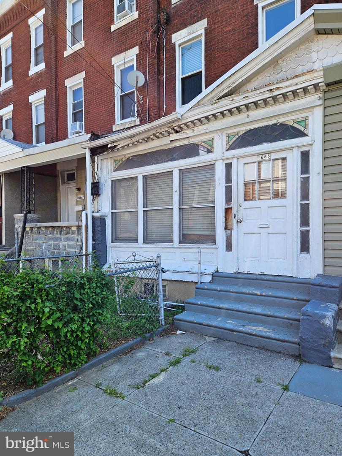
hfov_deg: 58.9
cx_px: 171
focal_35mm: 23
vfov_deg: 73.9
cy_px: 228
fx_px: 303
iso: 25
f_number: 1.8
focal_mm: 5.4
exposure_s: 1/325
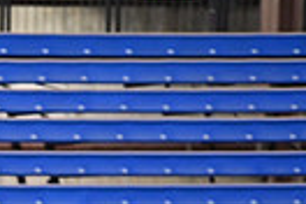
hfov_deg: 2.3
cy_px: 414
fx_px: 7445
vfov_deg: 1.6
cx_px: -355
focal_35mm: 876
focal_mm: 200
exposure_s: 1/250
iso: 1600
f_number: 3.2
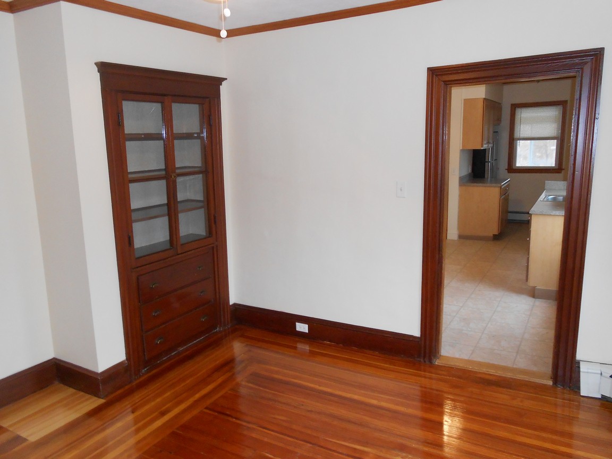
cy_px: 230
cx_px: 306
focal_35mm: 26
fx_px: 460
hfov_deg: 67.3
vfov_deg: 53.1
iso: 250
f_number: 3.5
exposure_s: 1/25
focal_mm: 4.6
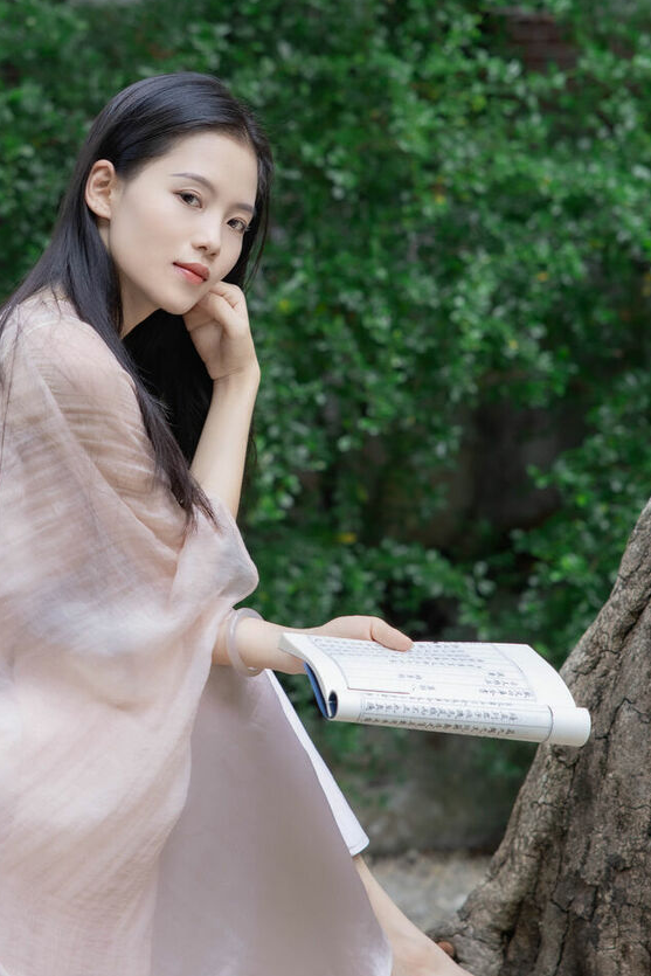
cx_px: 198
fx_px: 3579
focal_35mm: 132
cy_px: 343
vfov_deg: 15.5
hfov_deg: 10.4
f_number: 2.8
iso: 200
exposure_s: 1/160
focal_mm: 70
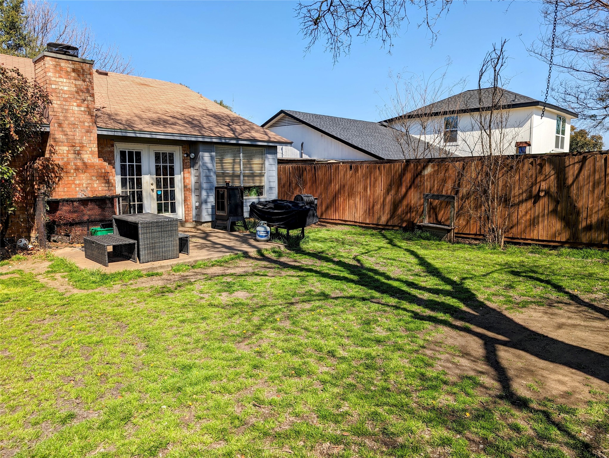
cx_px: 304
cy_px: 229
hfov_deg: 71.5
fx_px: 423
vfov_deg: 56.9
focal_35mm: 24
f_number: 1.68
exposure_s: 1/945
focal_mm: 6.9
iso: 17
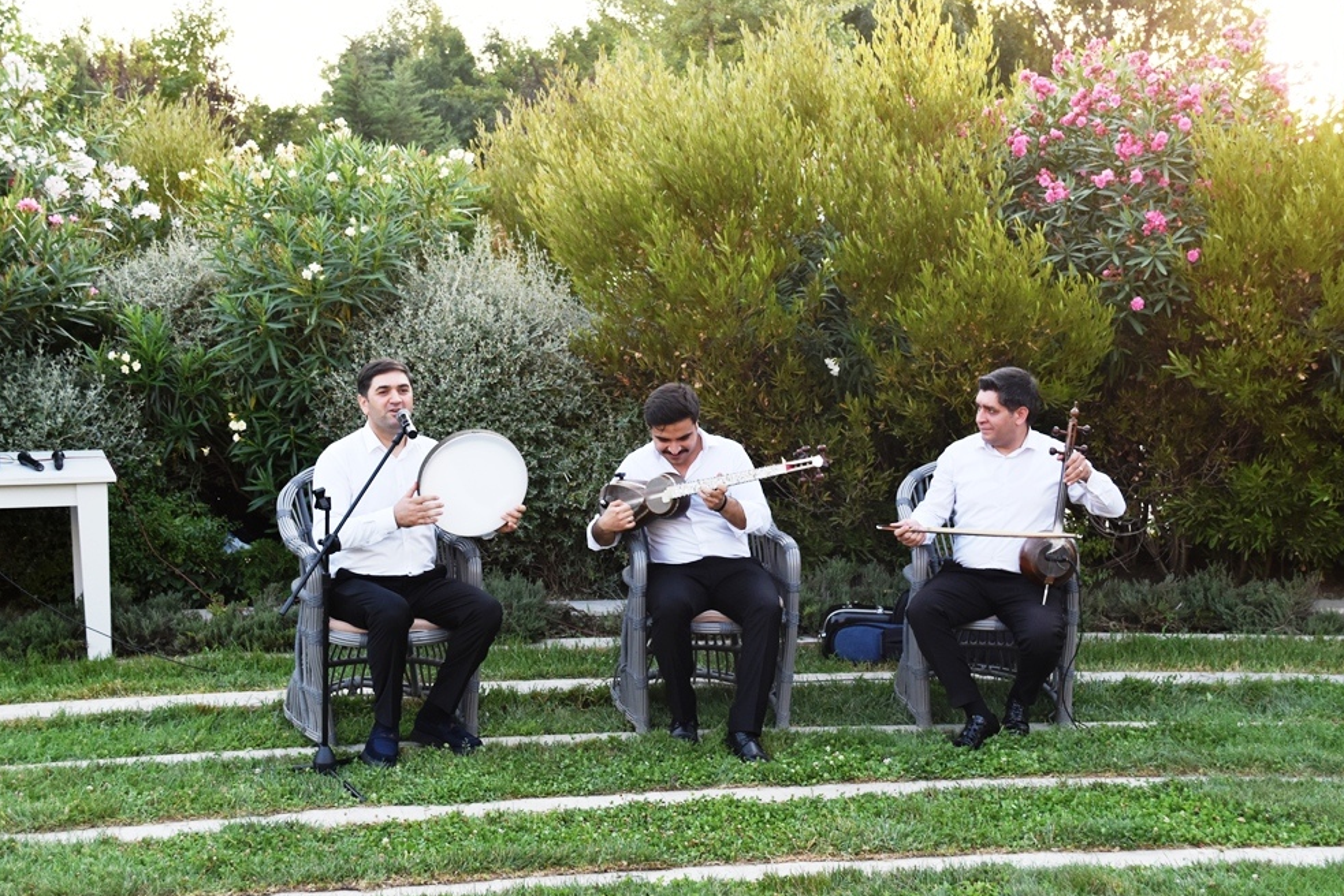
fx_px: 1867
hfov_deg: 39.6
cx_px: 673
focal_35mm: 50
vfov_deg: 27.0
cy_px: 439
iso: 400
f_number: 5.6
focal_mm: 32
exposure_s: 1/125
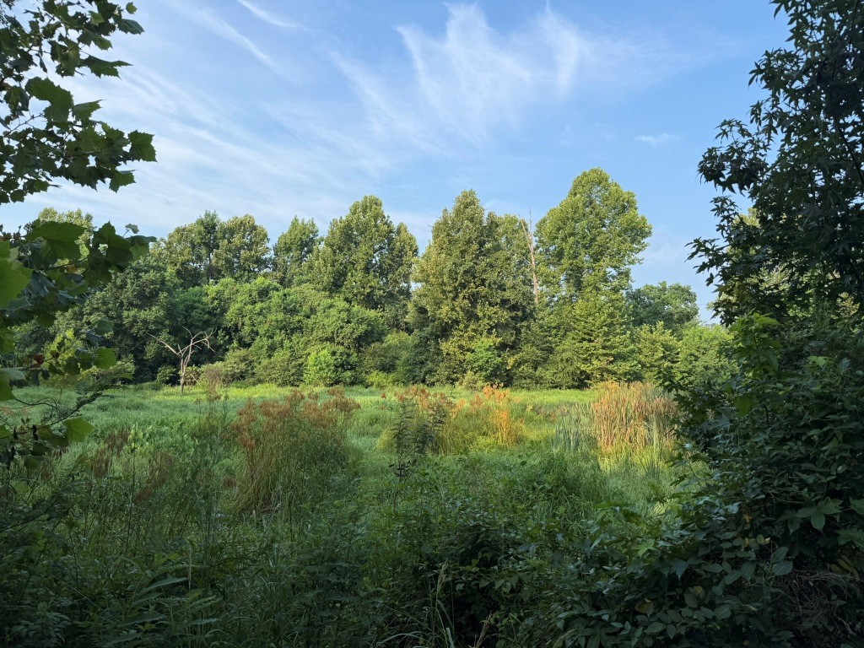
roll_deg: -0.6
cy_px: 324
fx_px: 599
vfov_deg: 56.8
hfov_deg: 71.6
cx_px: 432
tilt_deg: +5.3
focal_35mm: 24
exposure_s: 1/1618
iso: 80
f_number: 1.78
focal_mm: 6.76
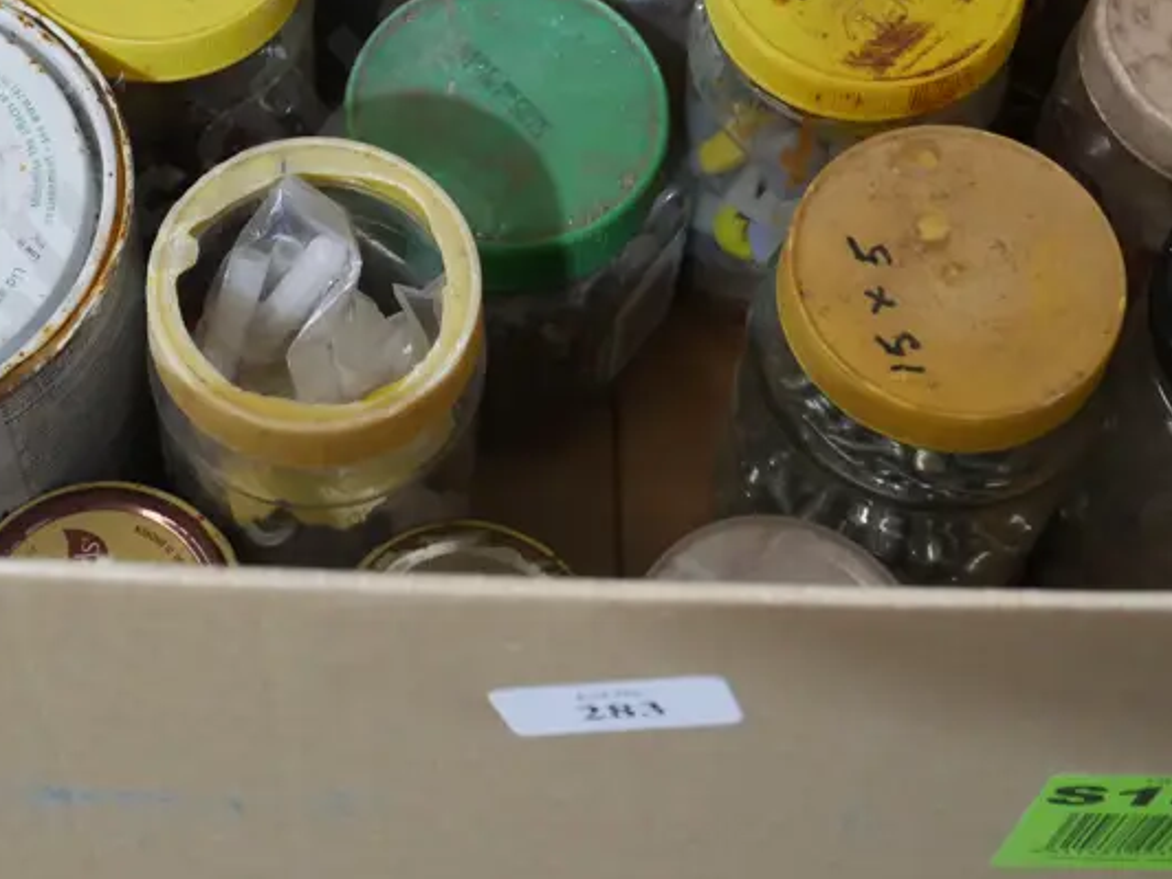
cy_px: 76
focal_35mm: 73
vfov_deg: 19.8
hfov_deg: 26.5
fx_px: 2472
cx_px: 354
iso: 1250
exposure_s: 1/60
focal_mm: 19
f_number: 4.1
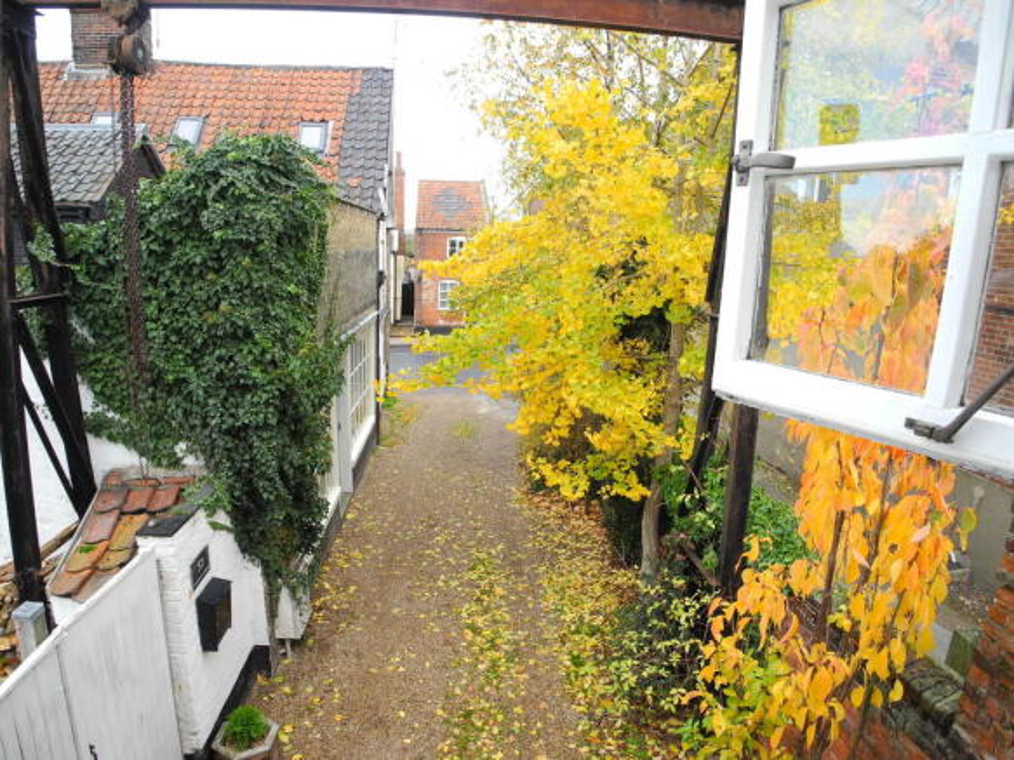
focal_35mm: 28
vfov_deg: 49.7
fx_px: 820
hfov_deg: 63.5
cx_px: 507
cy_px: 380
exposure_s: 1/92.3
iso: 100
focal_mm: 6
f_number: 2.8
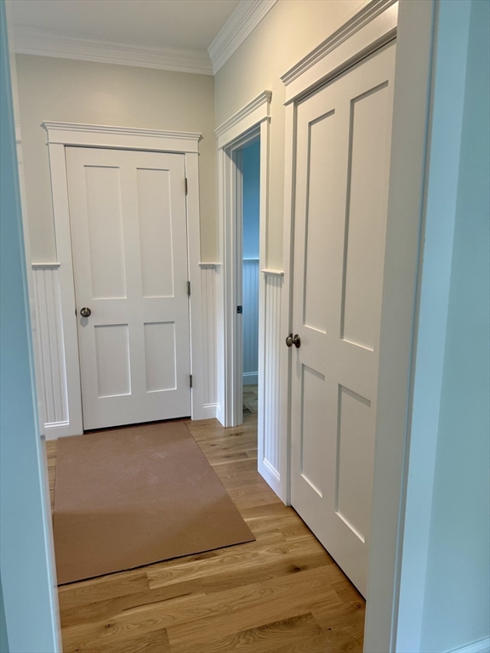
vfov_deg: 71.6
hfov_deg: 56.8
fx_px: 453
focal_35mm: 24
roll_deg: -0.3
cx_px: 245
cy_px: 326
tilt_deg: -10.3
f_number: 1.78
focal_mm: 6.76
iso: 125
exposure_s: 1/120
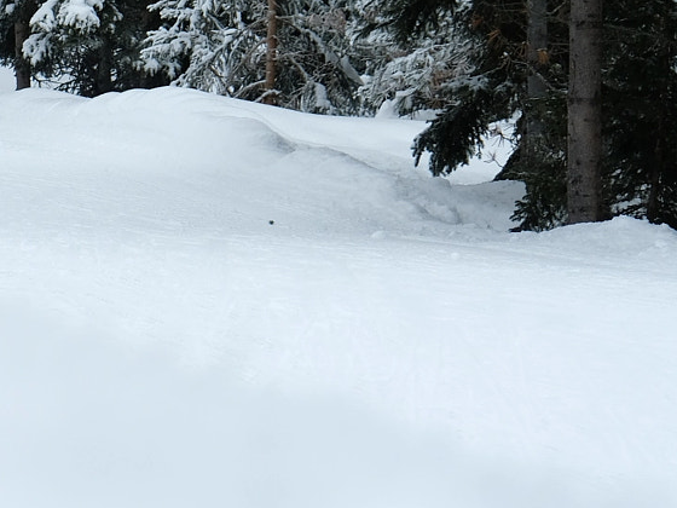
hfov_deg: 8.6
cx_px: -213
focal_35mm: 228
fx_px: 4459
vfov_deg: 6.5
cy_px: 81
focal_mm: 55
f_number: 5
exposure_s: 1/400
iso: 400
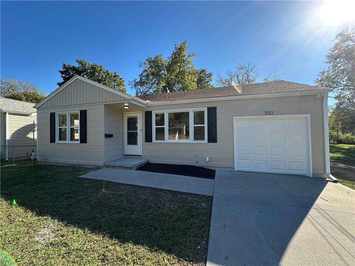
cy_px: 133
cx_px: 178
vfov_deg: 85.7
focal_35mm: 14
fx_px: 144
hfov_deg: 102.1
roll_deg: +0.4
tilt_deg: -0.1
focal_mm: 2.22
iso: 50
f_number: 2.2
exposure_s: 1/744
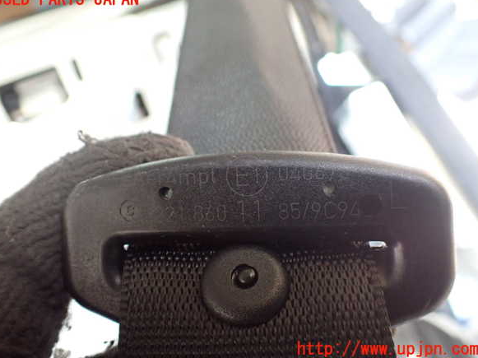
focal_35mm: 31
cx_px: 236
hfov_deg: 58.4
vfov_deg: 45.4
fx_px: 428
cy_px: 174
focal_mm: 5.4
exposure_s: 1/125
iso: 800
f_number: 2.3
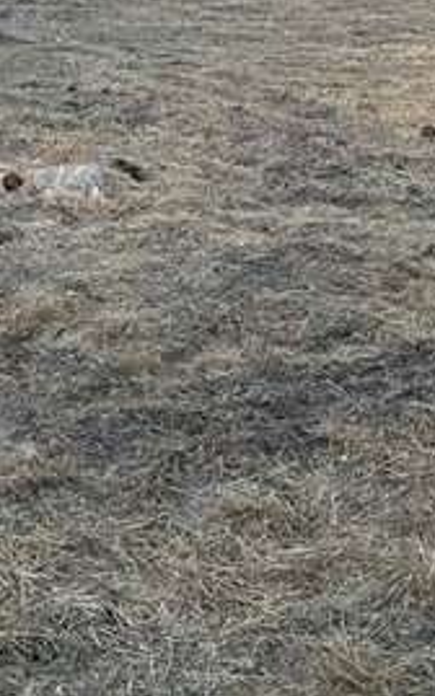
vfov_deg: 20.5
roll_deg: +0.6
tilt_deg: -4.8
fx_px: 1841
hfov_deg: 13.3
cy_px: -62
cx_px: -5
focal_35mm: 97
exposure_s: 1/1339
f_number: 1.78
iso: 80
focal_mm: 6.86
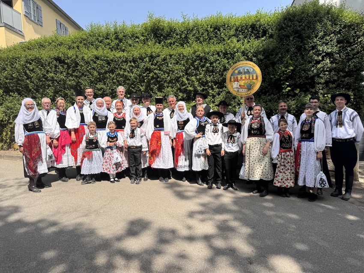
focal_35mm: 24
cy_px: 136
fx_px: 252
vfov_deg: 56.8
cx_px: 182
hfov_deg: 71.6
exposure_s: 1/4049
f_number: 1.78
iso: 80
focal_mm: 6.76
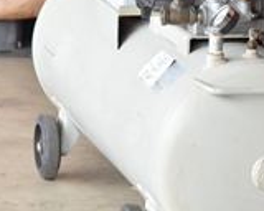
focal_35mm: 343
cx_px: 219
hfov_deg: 5.6
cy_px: 40
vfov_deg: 4.5
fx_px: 2680
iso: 1250
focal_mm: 78
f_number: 6.3
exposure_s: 1/250
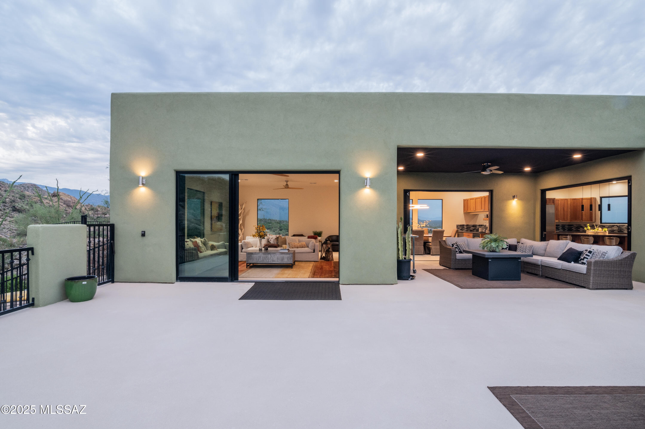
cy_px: 214
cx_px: 322
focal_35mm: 16
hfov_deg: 96.8
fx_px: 286
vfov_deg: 73.7
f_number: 22
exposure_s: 1/6
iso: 1000
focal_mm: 16
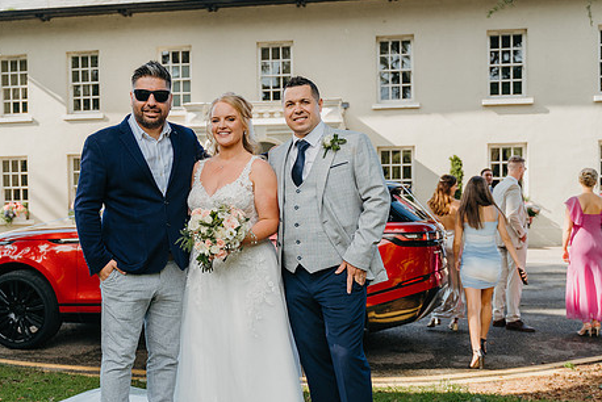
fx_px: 770
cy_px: 223
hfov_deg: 42.7
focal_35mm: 46
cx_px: 269
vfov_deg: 29.3
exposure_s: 1/1000
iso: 250
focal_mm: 30
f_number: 2.8
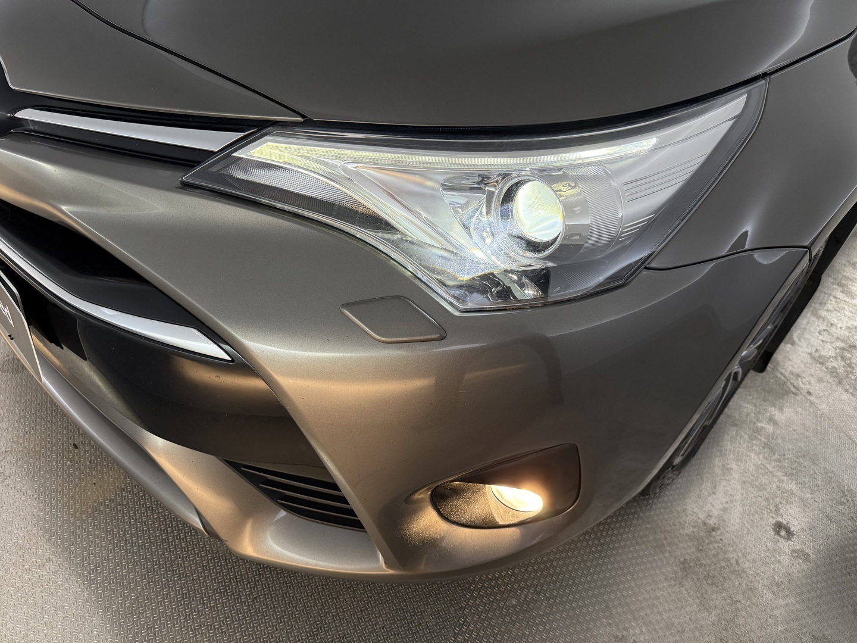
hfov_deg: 71.6
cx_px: 428
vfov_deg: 56.8
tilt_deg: -37.1
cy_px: 322
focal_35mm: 24
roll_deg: -10.9
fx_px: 594
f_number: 1.78
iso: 250
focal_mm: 6.76
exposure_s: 1/160
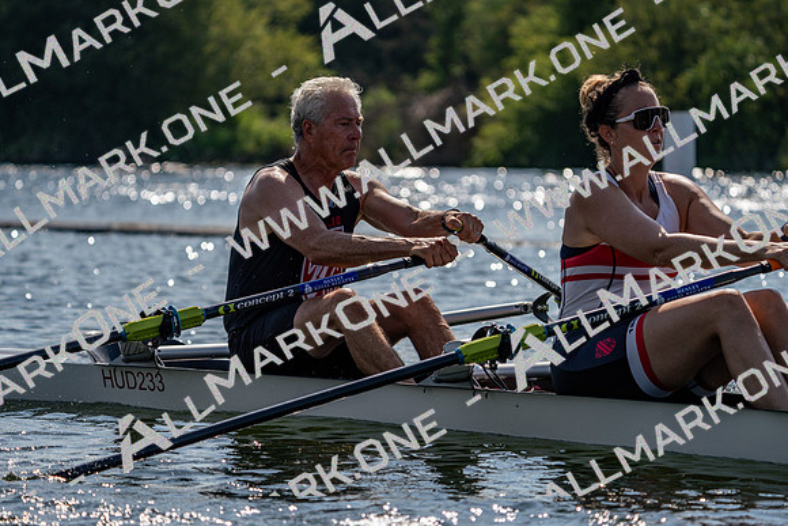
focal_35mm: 200
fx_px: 4379
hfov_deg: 10.3
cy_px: 263
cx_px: 394
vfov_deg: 6.9
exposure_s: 1/1600
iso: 125
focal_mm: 200
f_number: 5.6
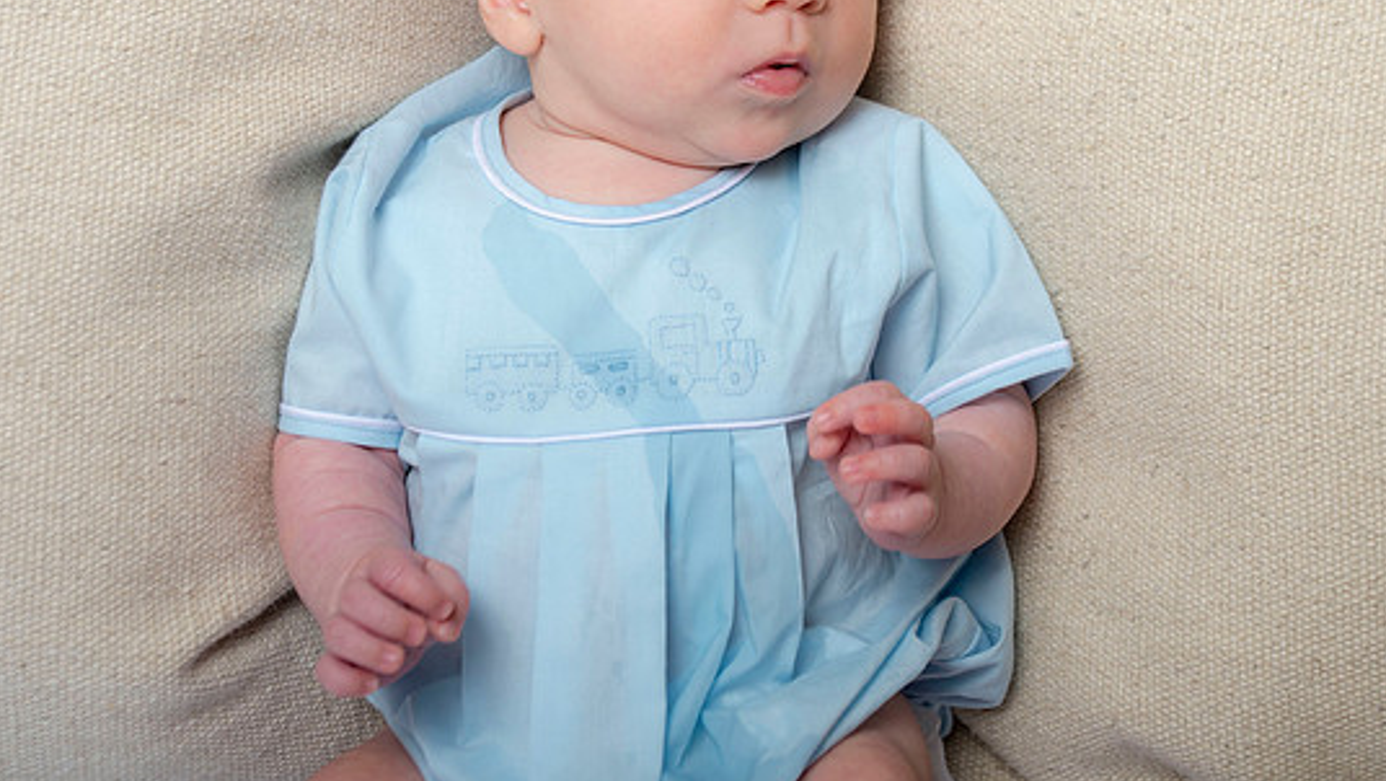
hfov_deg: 16.4
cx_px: 689
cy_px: 243
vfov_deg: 9.3
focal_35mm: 131
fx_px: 4816
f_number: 5.6
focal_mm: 92
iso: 250
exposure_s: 1/200
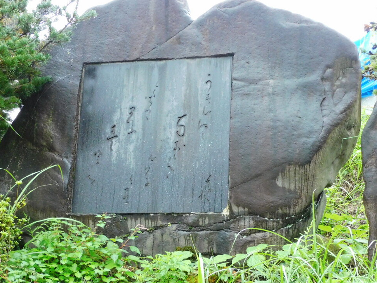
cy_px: 146
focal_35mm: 68
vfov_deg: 21.6
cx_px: 213
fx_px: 740
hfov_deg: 28.5
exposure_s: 1/400
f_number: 4
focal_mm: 9.9
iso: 800
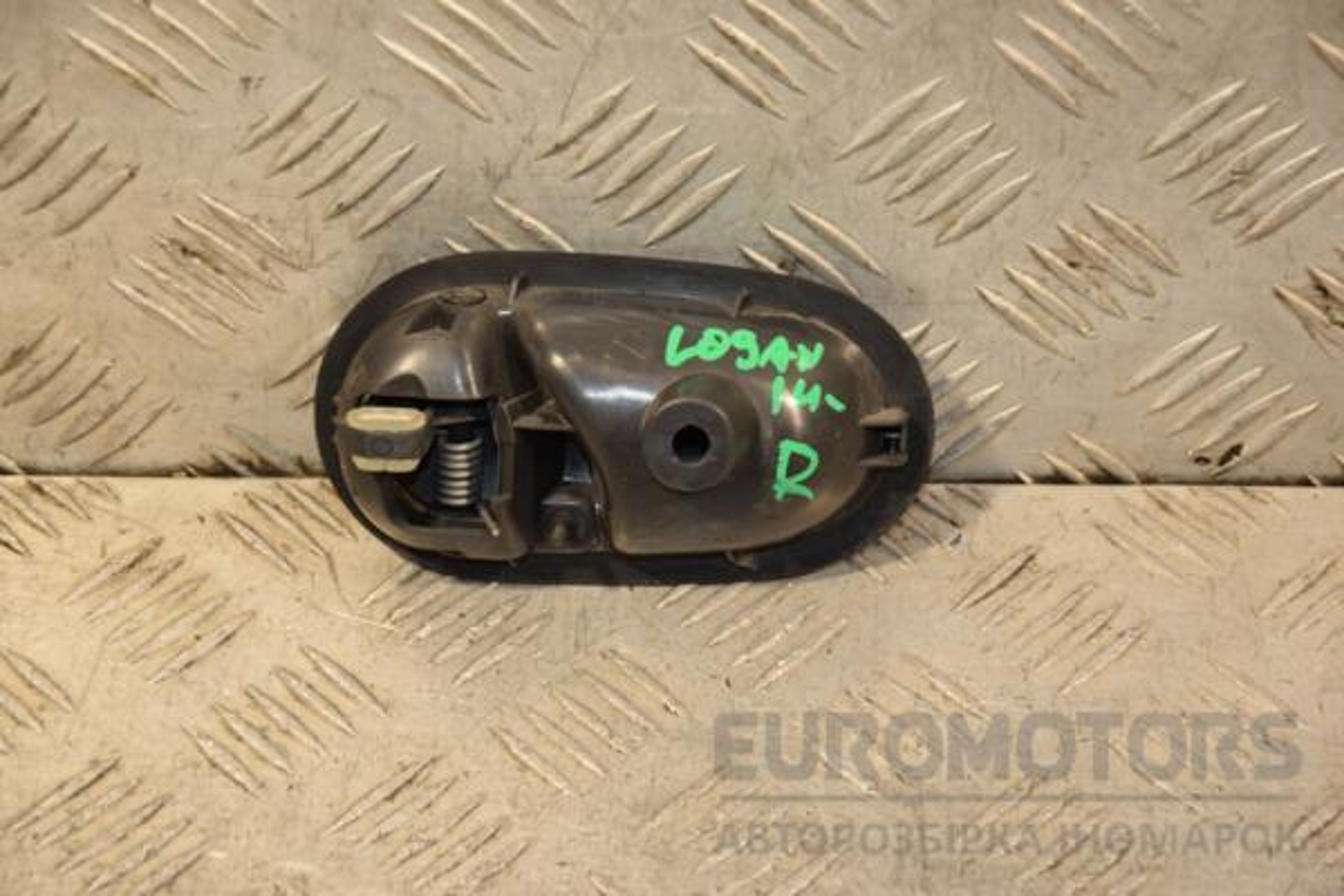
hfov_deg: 18.2
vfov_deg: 12.2
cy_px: 448
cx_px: 672
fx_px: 4200
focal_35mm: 112
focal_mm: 75
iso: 800
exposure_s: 1/125
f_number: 5.3
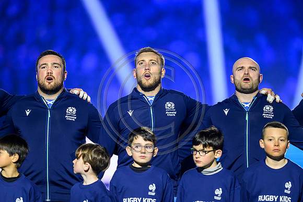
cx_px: 152
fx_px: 3367
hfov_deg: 5.2
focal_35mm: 400
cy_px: 101
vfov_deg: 3.4
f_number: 2.8
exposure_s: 1/640
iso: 4000
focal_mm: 400
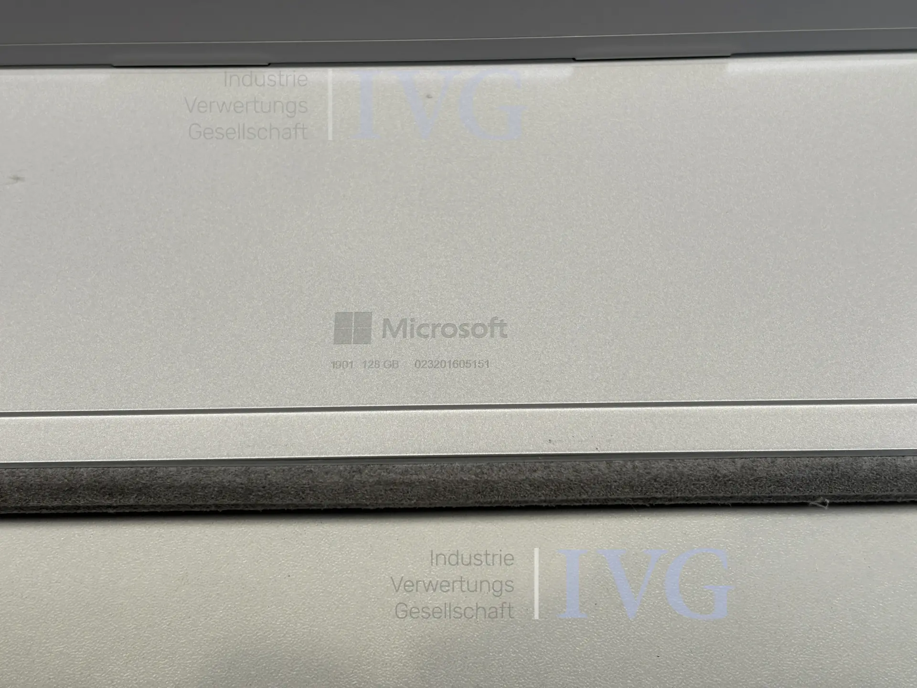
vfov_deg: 28.0
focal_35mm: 52
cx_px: 458
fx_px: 1378
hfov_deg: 36.8
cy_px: 344
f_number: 1.6
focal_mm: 5.96
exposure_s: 1/145
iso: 25
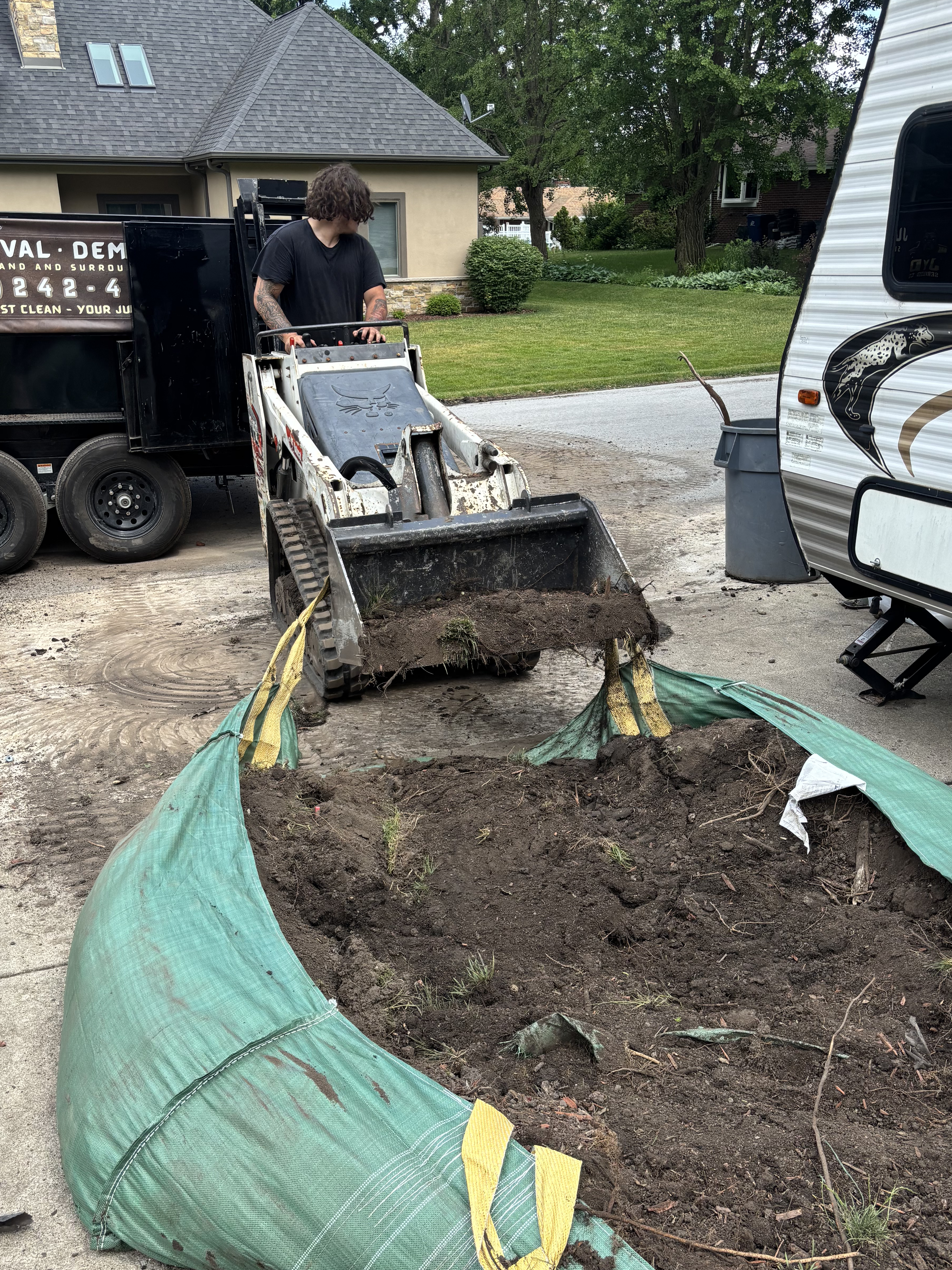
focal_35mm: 31
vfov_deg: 58.2
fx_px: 1137
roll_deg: +0.8
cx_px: 457
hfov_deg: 45.4
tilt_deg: -20.6
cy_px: 716
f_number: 1.6
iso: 50
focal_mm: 5.96
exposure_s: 1/1103
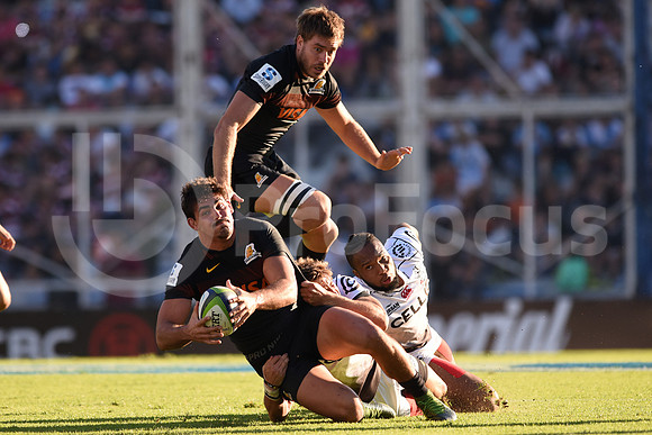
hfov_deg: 4.9
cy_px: 218
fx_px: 7608
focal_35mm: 420
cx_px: 326
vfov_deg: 3.3
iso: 500
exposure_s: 1/1250
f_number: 4
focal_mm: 420
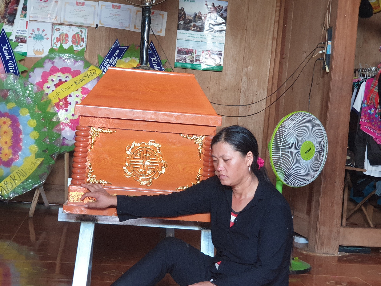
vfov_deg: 28.0
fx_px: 572
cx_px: 190
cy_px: 143
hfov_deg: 36.8
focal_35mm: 52
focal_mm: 6
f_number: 2.4
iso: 250
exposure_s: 1/15
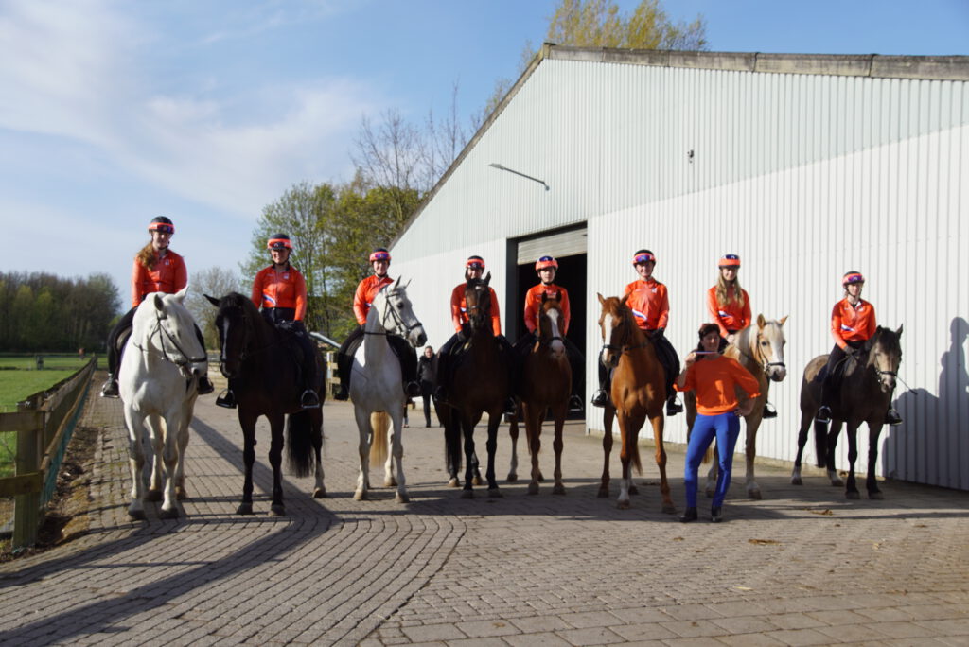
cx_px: 484
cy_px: 324
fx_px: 1050
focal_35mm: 39
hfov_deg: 49.5
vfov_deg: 34.3
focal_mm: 26
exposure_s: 1/640
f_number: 4.5
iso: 100
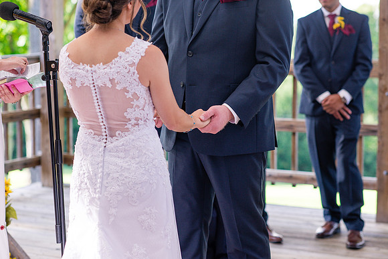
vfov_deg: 16.1
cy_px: 130
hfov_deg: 23.9
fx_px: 916
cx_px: 194
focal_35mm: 85
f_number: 3.2
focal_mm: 85
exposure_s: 1/400
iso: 400
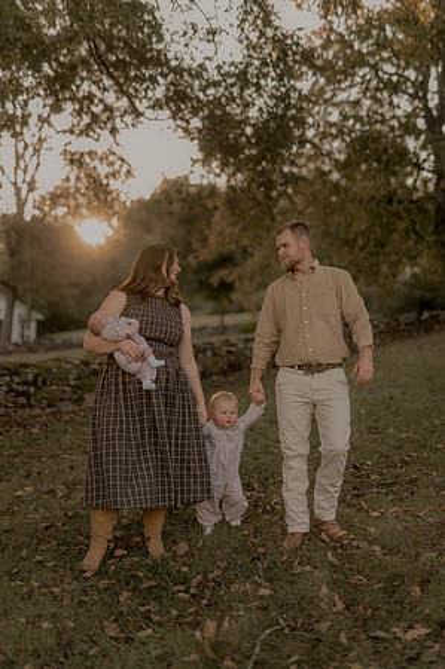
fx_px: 929
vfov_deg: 39.6
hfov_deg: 26.9
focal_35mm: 50
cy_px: 334
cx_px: 222
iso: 160
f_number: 1.8
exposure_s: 1/400
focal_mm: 50
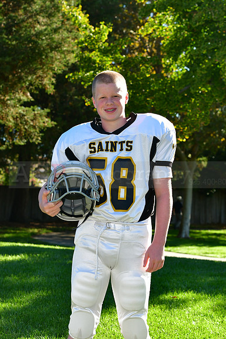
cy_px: 170
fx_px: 988
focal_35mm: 105
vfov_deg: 19.5
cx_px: 113
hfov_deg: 13.0
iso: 400
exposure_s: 1/500
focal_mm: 70
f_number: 6.3
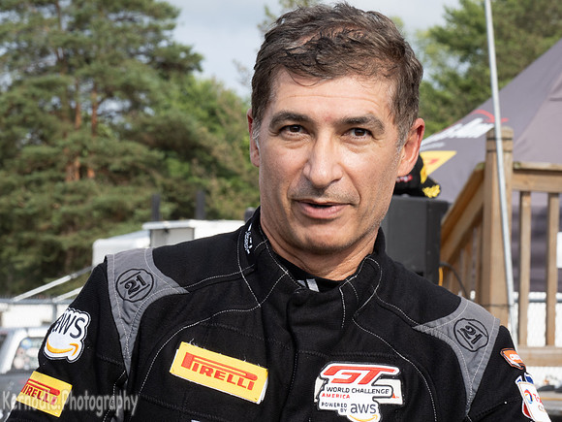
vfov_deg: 7.4
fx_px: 3247
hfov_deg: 9.9
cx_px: 281
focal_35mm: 200
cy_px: 211
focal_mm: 100
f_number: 16
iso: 200
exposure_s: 1/60
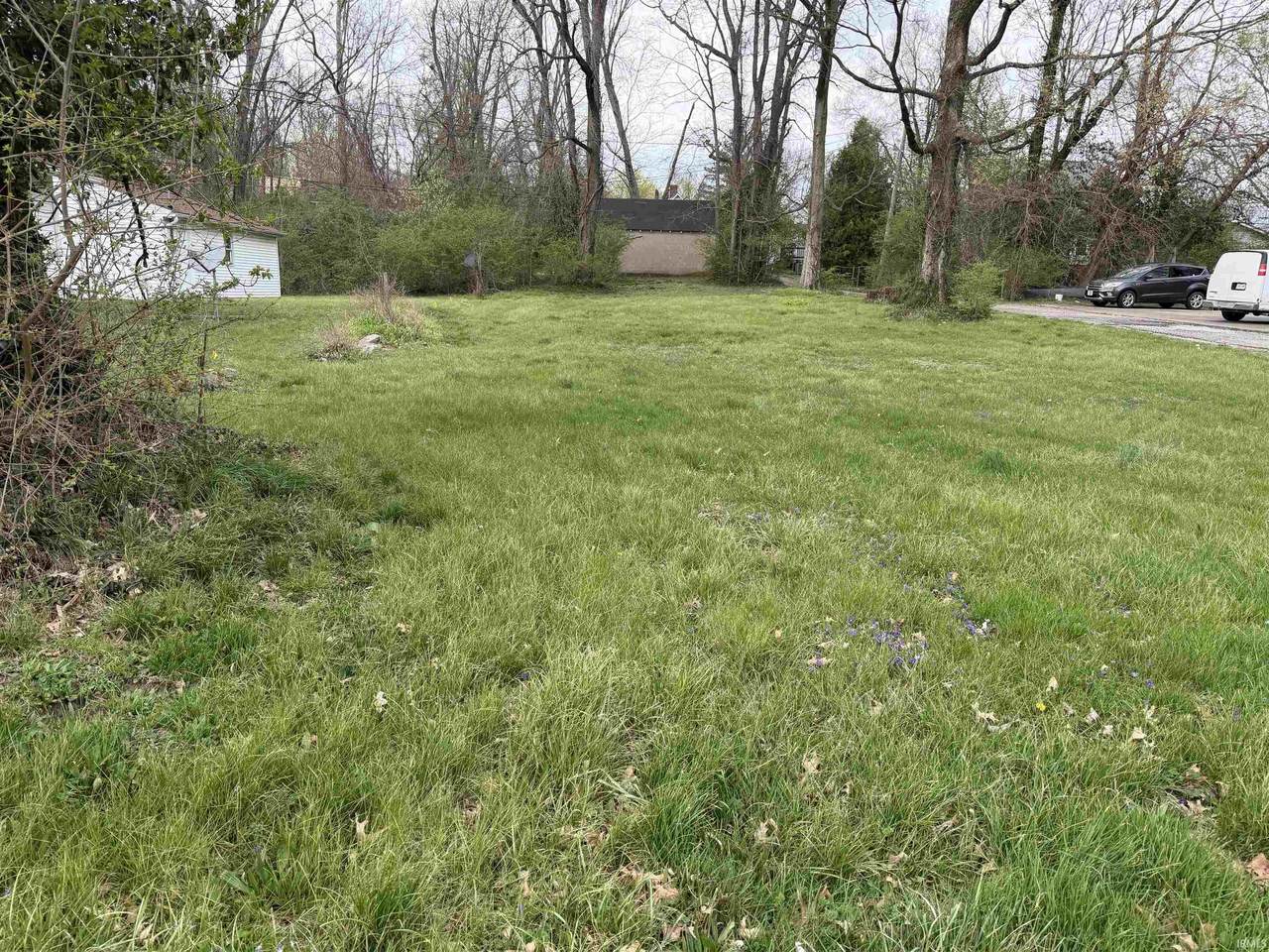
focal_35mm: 24
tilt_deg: -12.4
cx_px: 634
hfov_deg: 71.6
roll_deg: -1.1
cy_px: 476
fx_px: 880
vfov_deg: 56.8
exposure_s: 1/1156
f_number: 1.78
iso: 100
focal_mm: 6.76
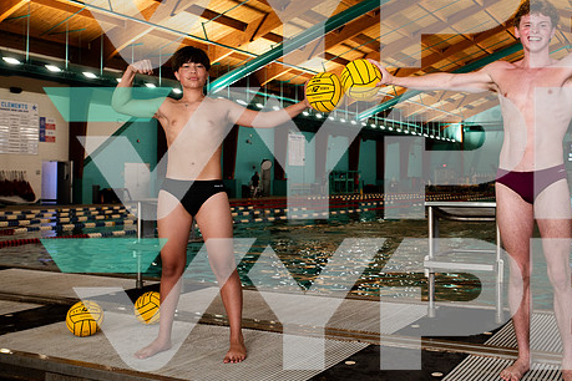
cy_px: 154
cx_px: 360
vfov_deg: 31.1
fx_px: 683
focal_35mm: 43
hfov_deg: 45.0
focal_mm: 34
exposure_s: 1/200
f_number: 5
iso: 800
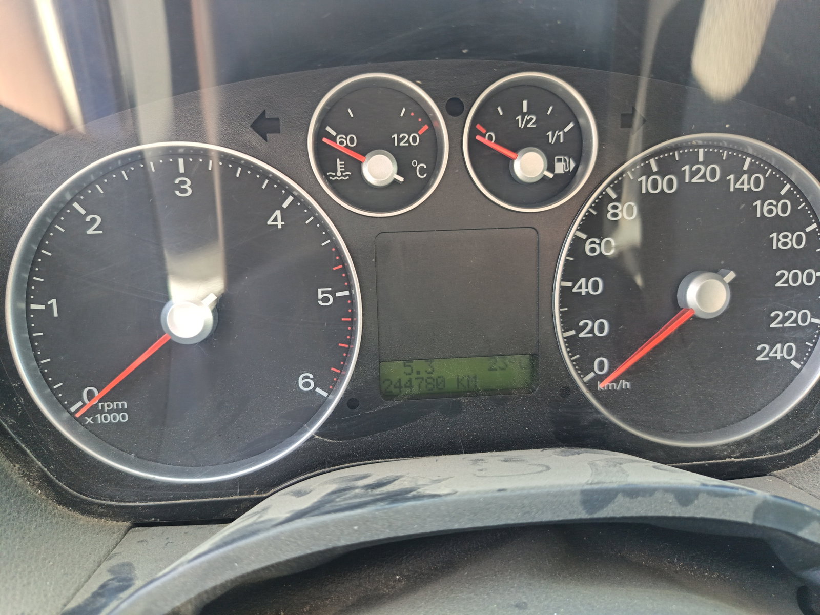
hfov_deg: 71.6
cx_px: 410
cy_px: 308
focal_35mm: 24
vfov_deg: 56.8
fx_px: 569
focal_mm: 5.25
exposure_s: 1/50
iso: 531
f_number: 1.75
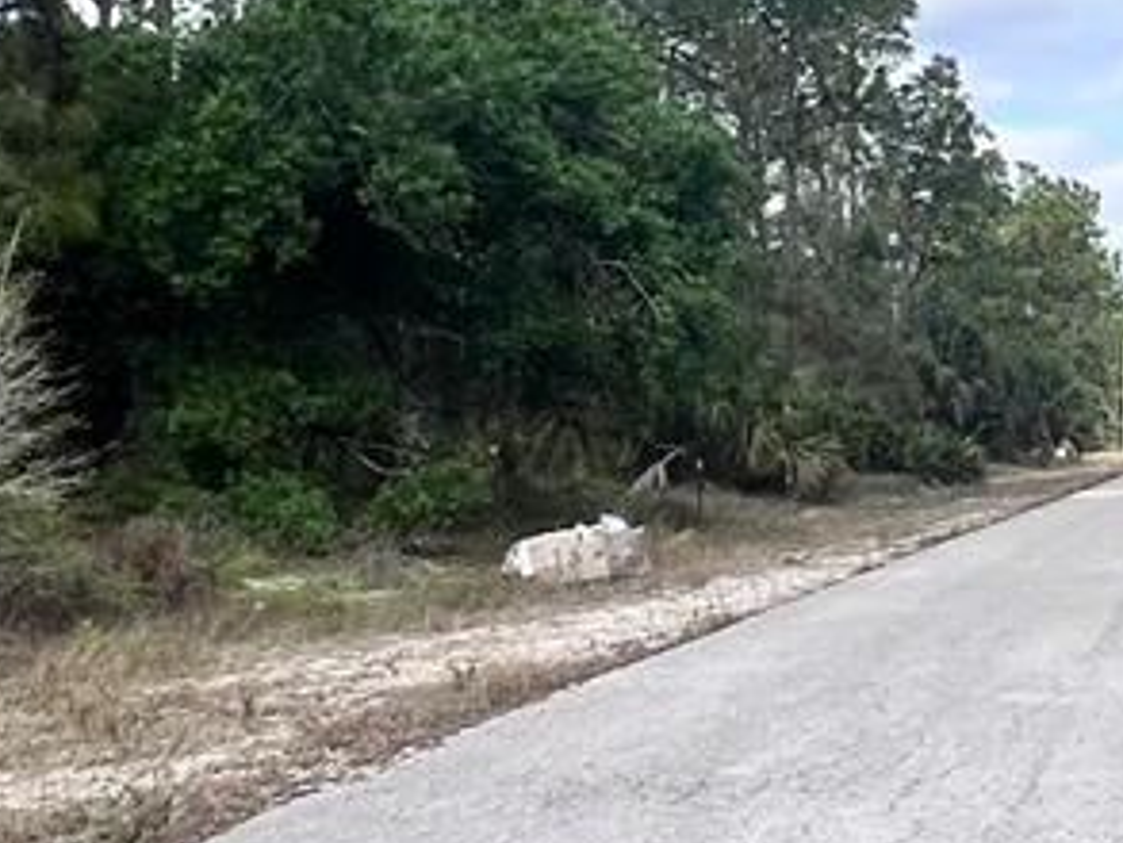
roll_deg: +0.2
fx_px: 2304
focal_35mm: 71
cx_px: 1104
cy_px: 437
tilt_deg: -0.4
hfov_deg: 26.1
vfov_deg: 20.7
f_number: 1.8
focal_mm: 1.57
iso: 32
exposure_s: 1/1597
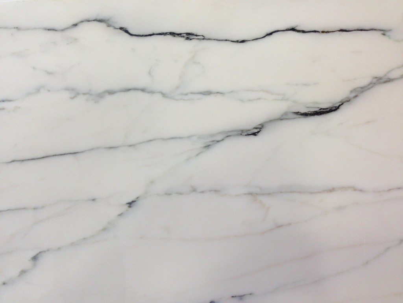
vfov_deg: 42.9
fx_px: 384
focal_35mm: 33
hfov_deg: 55.4
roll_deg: -27.8
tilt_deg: -1.0
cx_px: 202
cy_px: 152
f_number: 2.4
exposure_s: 1/40
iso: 50
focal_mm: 4.12
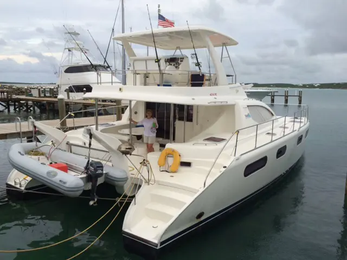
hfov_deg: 61.7
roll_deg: -0.5
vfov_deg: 48.2
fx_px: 291
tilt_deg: -10.2
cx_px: 174
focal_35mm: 29
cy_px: 130
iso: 32
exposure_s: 1/336
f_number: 2.2
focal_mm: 4.15
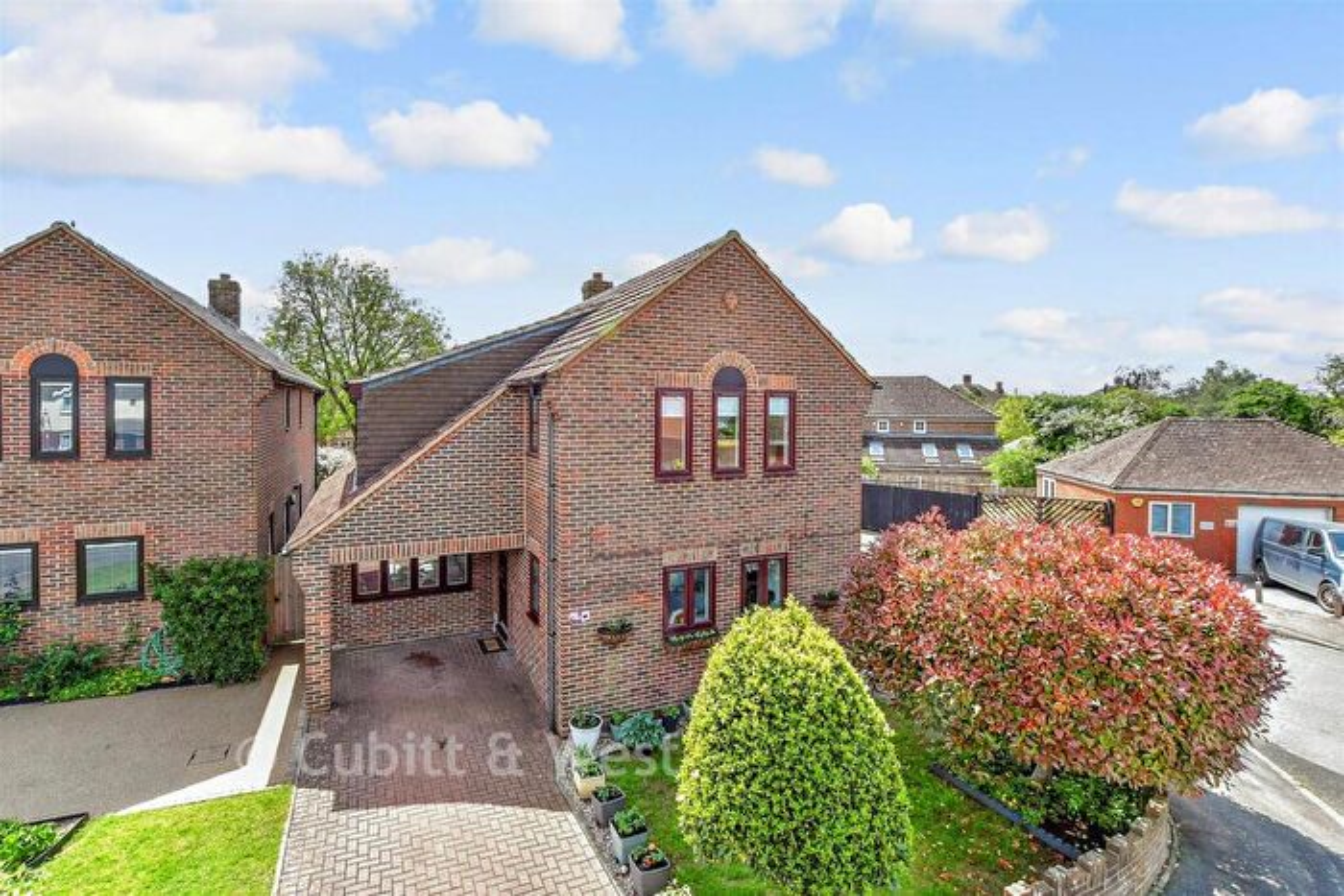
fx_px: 560
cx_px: 672
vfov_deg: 77.4
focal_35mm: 15
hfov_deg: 100.4
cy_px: 448
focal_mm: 10
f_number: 8
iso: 500
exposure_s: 1/320
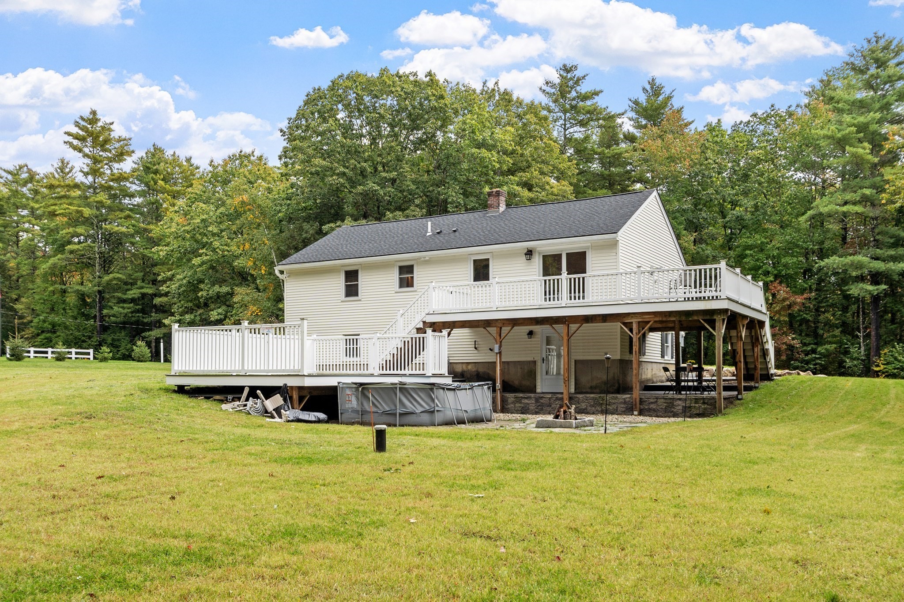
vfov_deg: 40.0
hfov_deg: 57.2
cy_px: 301
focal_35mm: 33
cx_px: 452
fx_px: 829
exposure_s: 1/125
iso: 160
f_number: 8
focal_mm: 22
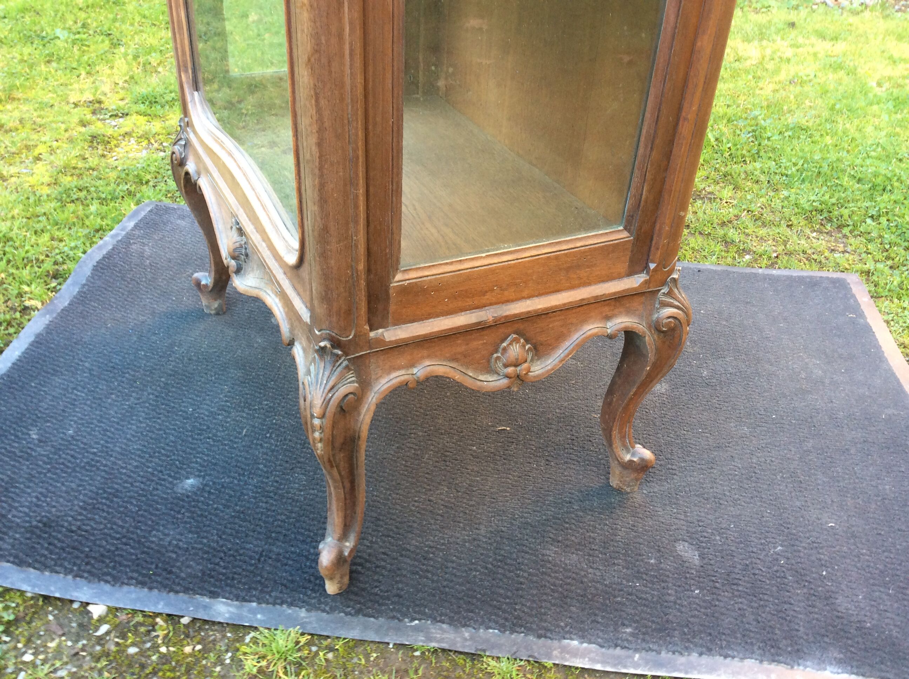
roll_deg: -4.3
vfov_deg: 44.1
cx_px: 454
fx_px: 839
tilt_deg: -35.3
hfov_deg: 56.9
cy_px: 340
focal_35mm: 32
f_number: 2.4
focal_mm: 3.3
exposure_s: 1/25
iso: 50
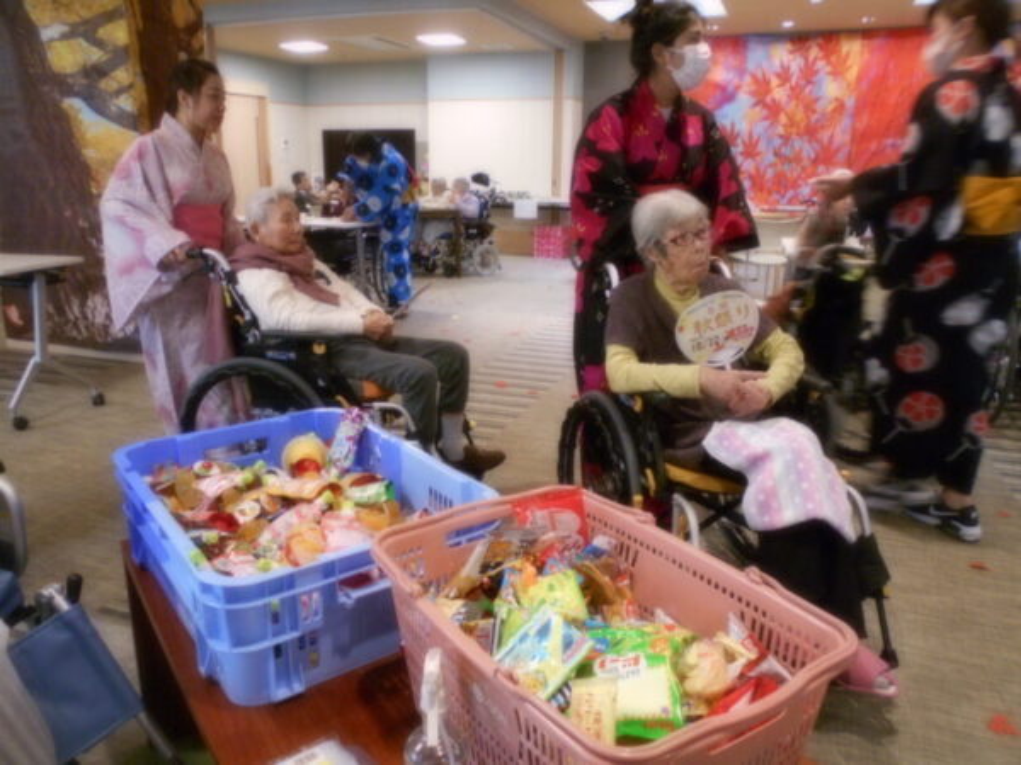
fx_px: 767
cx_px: 510
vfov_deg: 53.1
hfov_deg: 67.3
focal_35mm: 26
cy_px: 382
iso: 360
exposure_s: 1/30
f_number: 3.2
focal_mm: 4.6
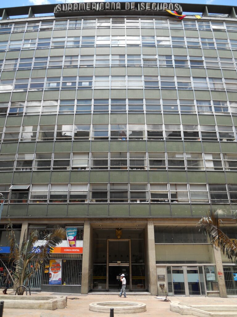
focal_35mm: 28
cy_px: 158
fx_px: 256
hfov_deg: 49.7
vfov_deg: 63.4
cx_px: 118
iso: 80
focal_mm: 5
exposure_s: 1/400
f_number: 2.7
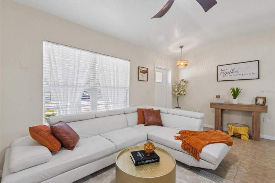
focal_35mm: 16
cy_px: 92
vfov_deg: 73.7
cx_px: 138
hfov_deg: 96.7
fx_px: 122
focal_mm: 16
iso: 400
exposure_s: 1/25
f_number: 8
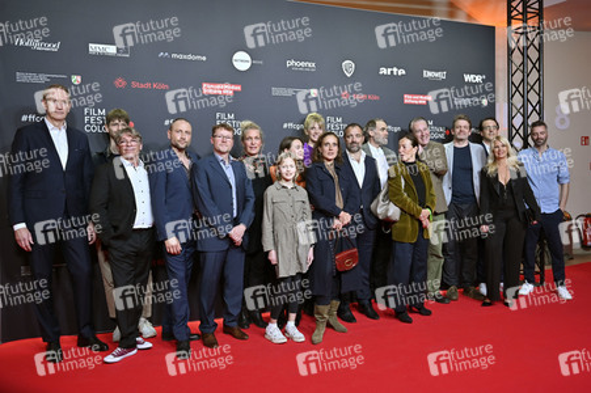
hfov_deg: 63.7
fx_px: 476
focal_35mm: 29
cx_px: 296
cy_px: 196
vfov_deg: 44.9
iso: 800
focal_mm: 29
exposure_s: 1/200
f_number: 4.5
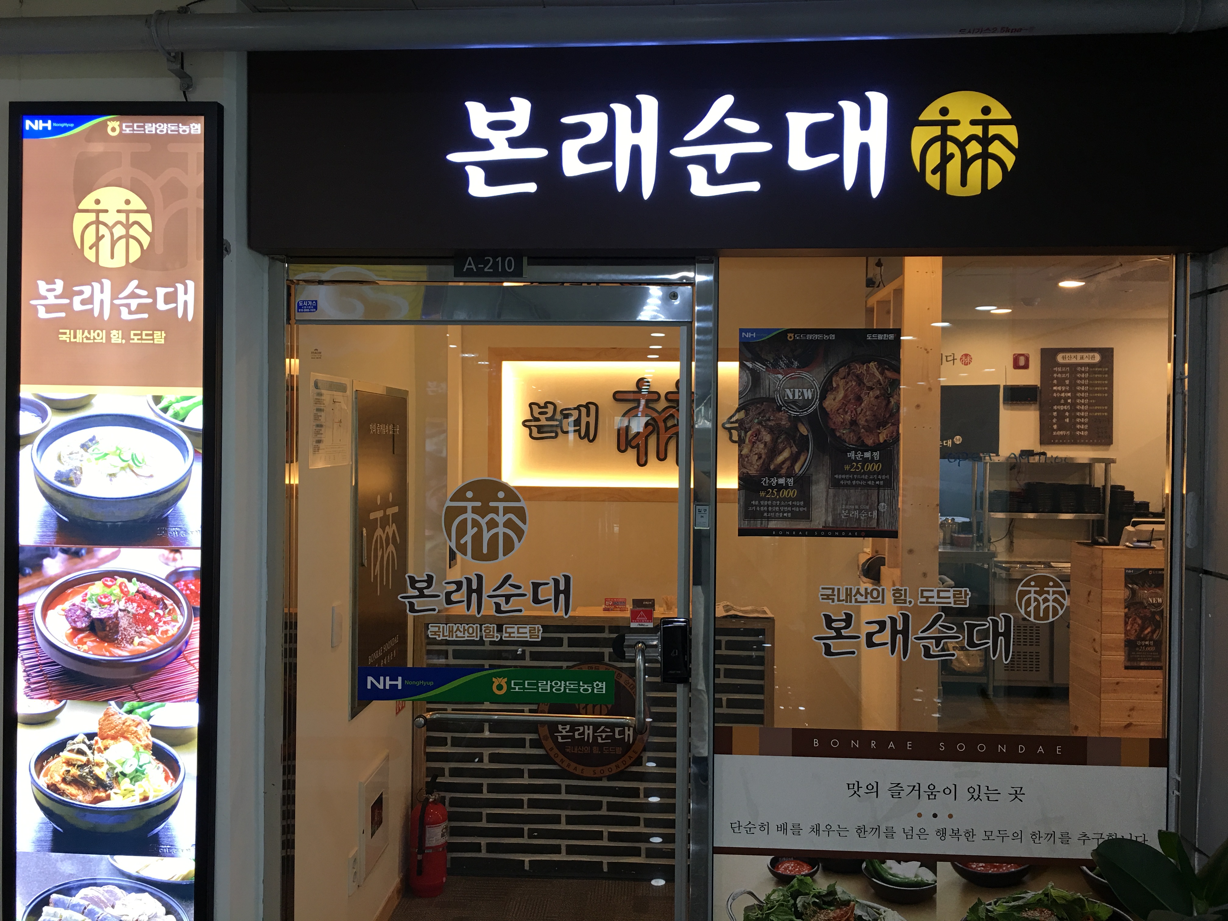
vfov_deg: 48.2
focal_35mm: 29
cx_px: 614
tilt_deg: -1.0
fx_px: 1029
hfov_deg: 61.7
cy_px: 460
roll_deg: -1.2
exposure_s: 1/30
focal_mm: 4.15
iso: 25
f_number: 2.2
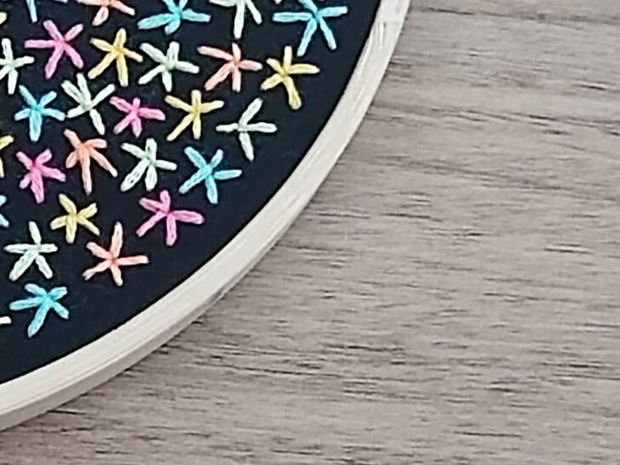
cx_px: -301
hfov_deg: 19.5
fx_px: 1576
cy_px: -183
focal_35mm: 88
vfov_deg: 15.7
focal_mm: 5.96
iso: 1775
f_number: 1.75
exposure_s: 1/50
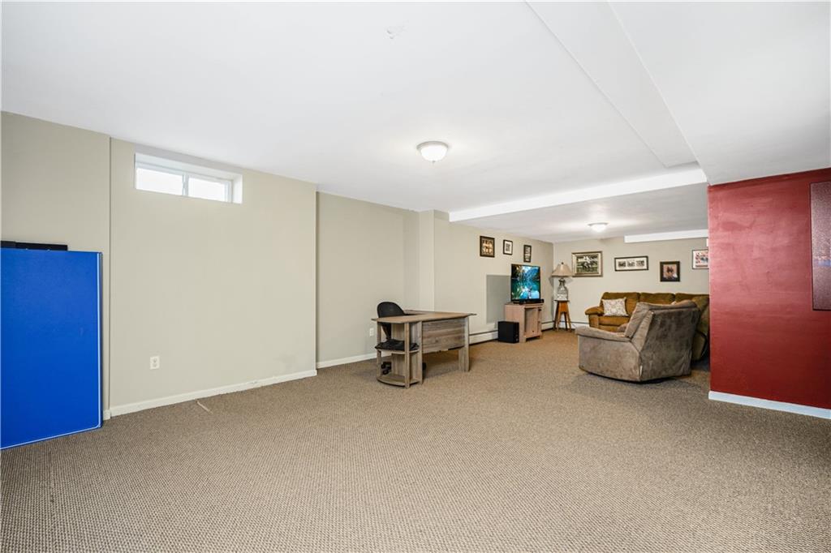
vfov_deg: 73.7
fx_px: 369
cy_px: 276
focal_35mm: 16
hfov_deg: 96.8
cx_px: 416
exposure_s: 1/4
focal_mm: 16
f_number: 4
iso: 64
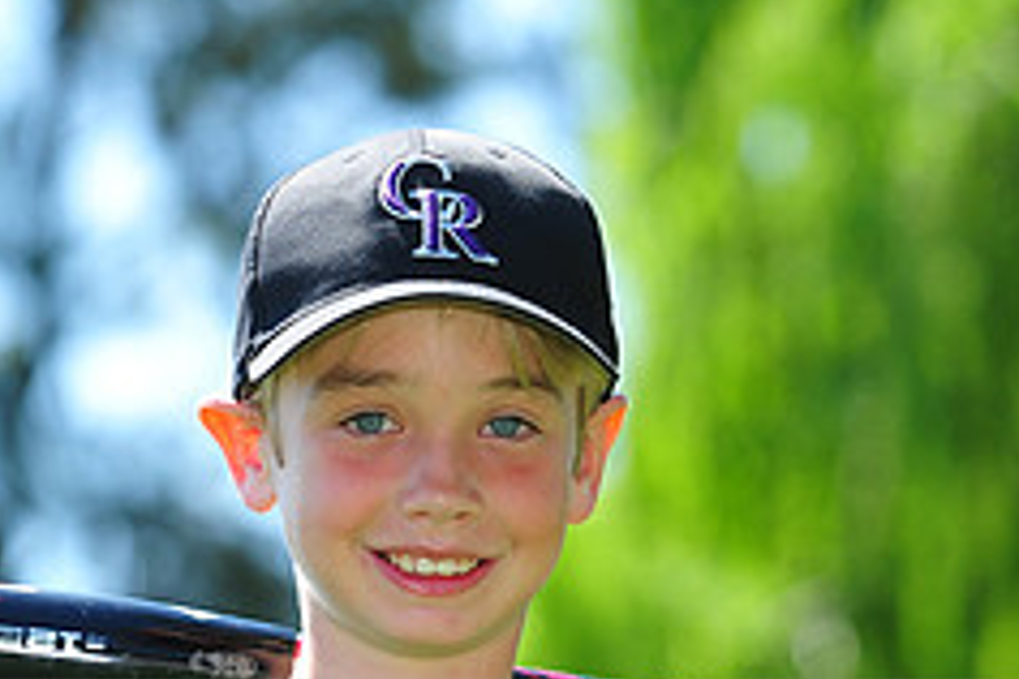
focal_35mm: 274
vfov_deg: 5.0
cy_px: 735
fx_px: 7755
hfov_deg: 7.5
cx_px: 383
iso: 200
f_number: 4
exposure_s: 1/640
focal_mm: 112
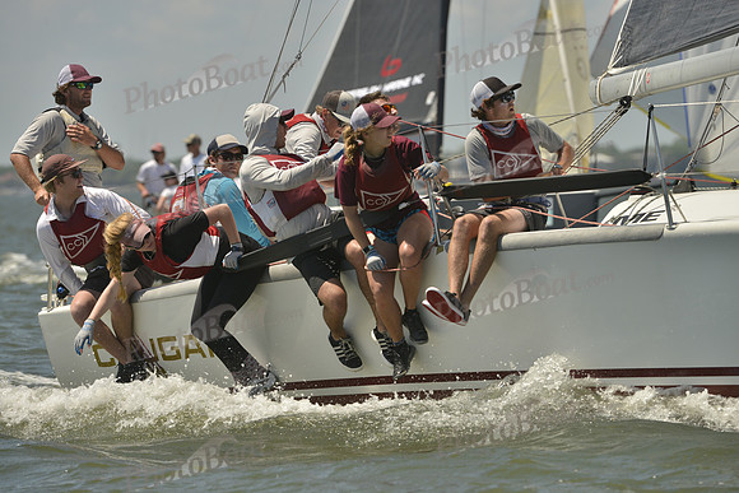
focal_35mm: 340
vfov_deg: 4.0
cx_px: 370
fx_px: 6981
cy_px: 246
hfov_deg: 6.1
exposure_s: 1/1250
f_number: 8
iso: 280
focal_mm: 340
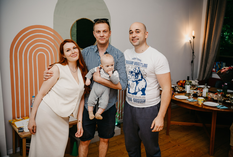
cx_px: 120
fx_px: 227
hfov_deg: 54.3
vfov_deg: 38.1
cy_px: 77
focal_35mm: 35
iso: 160
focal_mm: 34
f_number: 3.2
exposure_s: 1/160
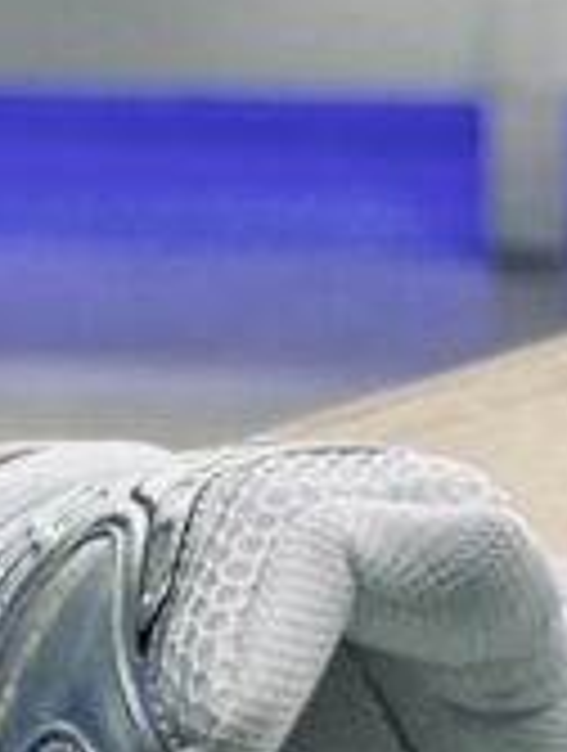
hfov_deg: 3.4
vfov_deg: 4.6
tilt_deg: -28.5
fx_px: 9334
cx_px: 1170
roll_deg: -2.2
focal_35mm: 429
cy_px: 1250
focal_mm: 9
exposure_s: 1/100
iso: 200
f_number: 2.8
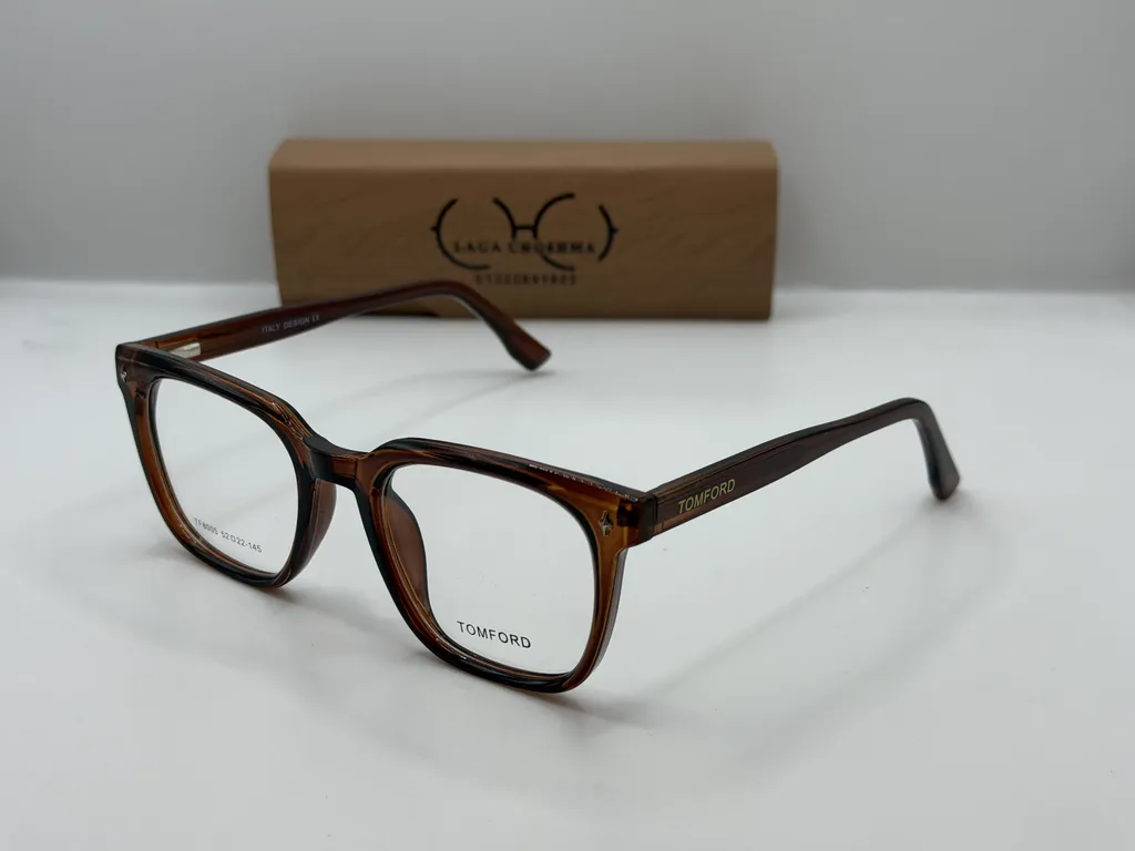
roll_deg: +1.0
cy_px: 426
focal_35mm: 48
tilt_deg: -22.0
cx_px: 568
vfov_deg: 30.3
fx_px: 1574
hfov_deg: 39.7
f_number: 1.78
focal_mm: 6.76
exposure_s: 1/534
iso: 64
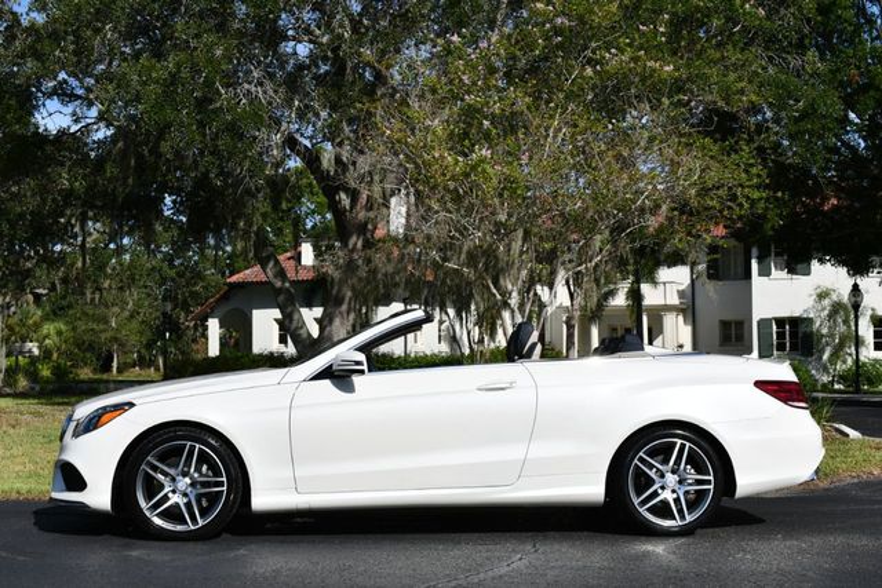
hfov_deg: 38.2
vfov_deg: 26.0
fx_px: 1274
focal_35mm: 52
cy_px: 294
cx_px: 441
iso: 100
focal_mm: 26
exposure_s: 1/400
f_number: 10
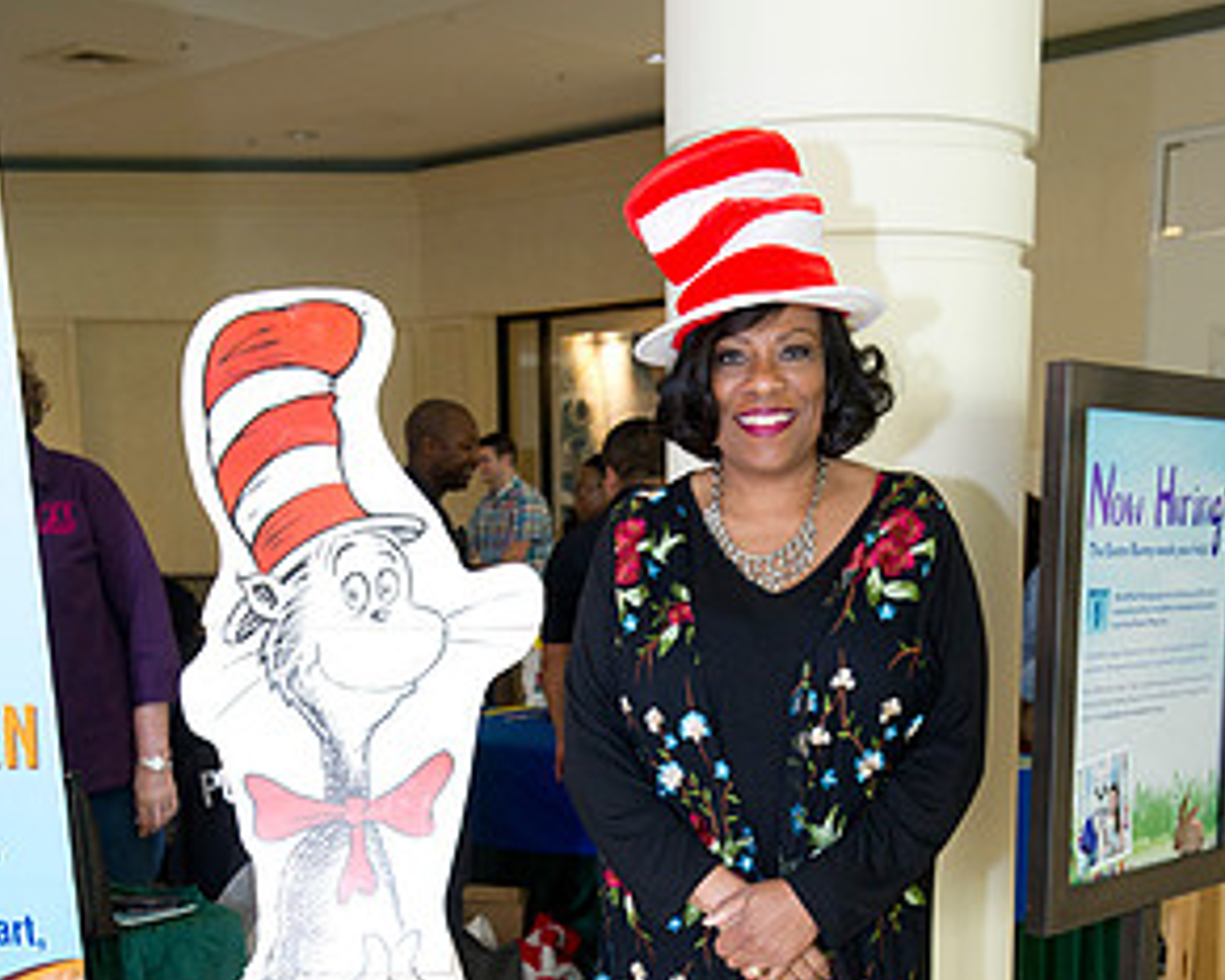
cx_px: 621
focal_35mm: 55
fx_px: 1995
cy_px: 875
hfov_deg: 34.1
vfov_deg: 26.7
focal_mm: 38
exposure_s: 1/200
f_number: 5.6
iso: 1250
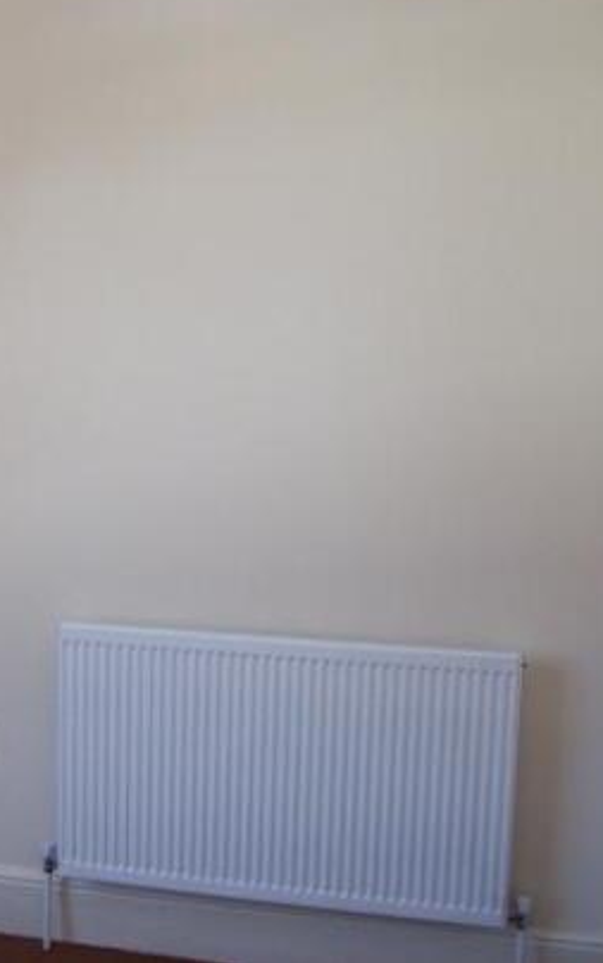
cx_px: -6
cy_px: 447
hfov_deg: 22.6
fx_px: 1444
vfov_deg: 36.9
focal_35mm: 55
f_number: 2.7
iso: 80
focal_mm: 6
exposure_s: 1/94.3
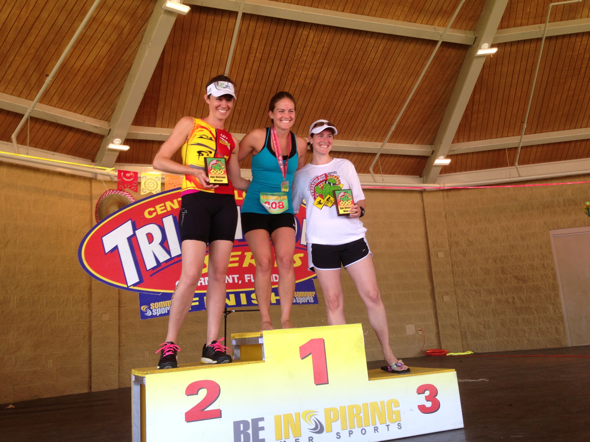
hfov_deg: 55.4
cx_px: 295
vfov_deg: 42.9
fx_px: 562
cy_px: 221
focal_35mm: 33
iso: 50
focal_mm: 4.13
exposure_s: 1/30
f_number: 2.4
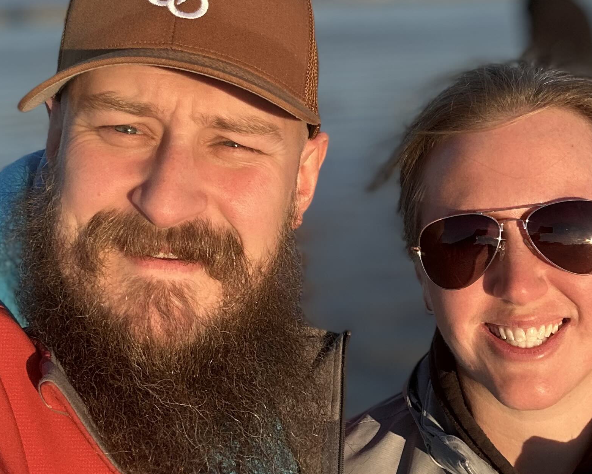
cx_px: 373
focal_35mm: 58
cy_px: 255
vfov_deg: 26.2
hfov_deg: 32.3
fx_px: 1016
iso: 25
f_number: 1.9
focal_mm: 2.69
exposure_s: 1/693
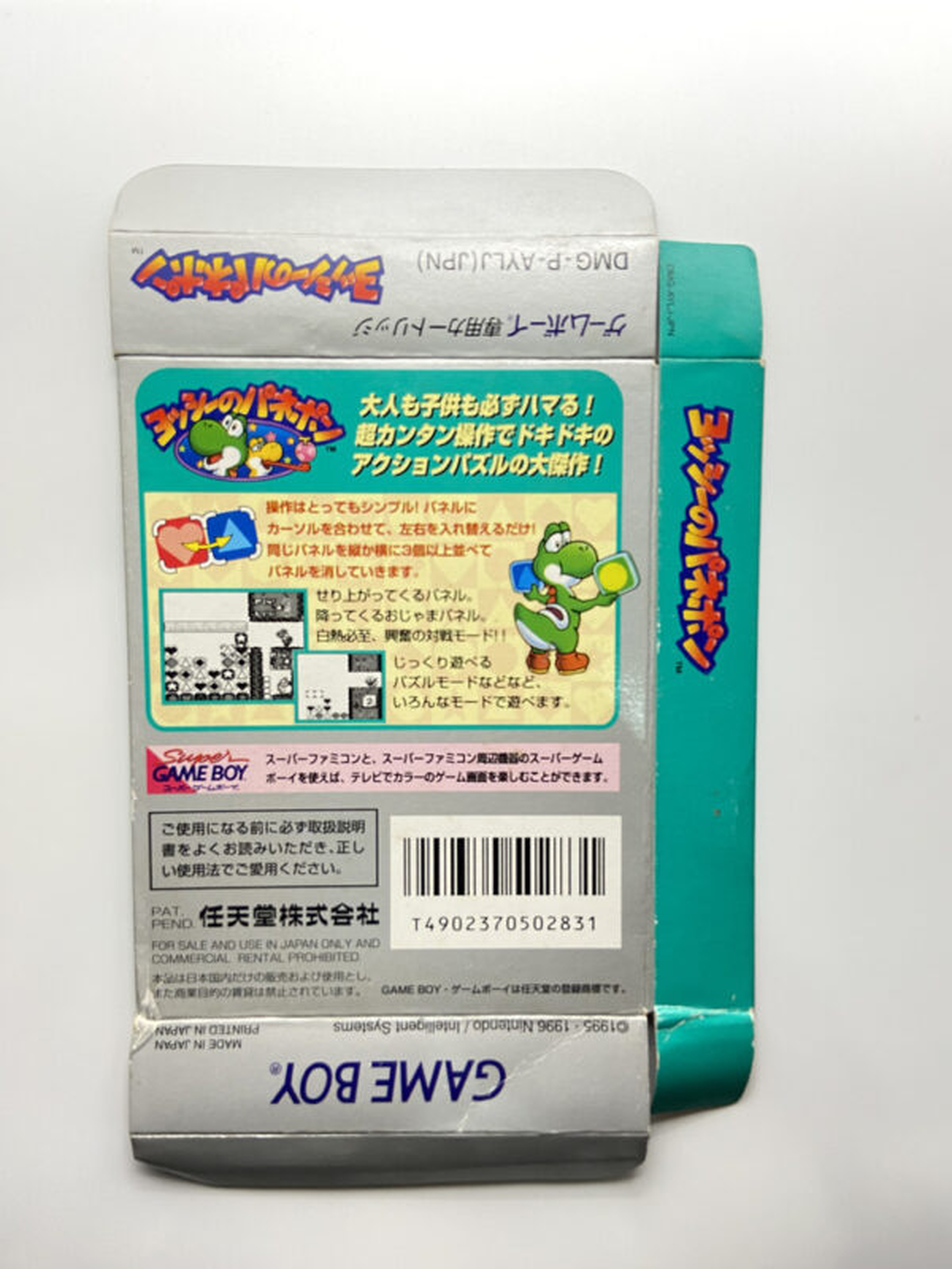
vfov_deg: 67.3
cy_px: 634
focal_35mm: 26
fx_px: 953
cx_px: 476
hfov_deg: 53.1
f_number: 1.8
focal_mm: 4.25
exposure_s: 1/60
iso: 100
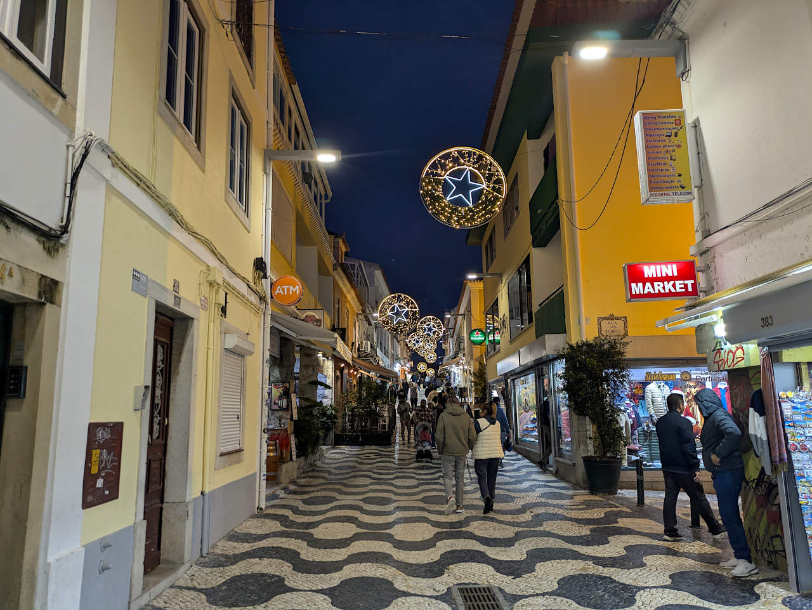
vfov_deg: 54.9
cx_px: 406
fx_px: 587
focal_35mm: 25
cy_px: 305
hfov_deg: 69.4
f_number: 1.89
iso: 231
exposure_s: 1/100
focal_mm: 5.43
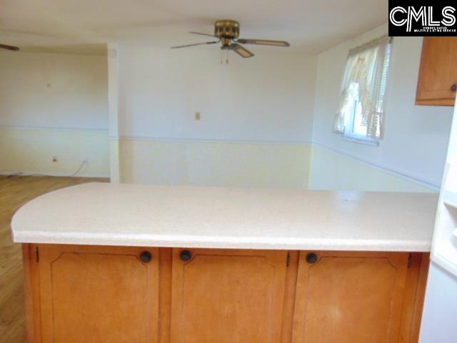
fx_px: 330
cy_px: 172
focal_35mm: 25
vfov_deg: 54.9
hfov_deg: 69.4
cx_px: 228
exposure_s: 1/40
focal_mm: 4.5
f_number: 3
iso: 400
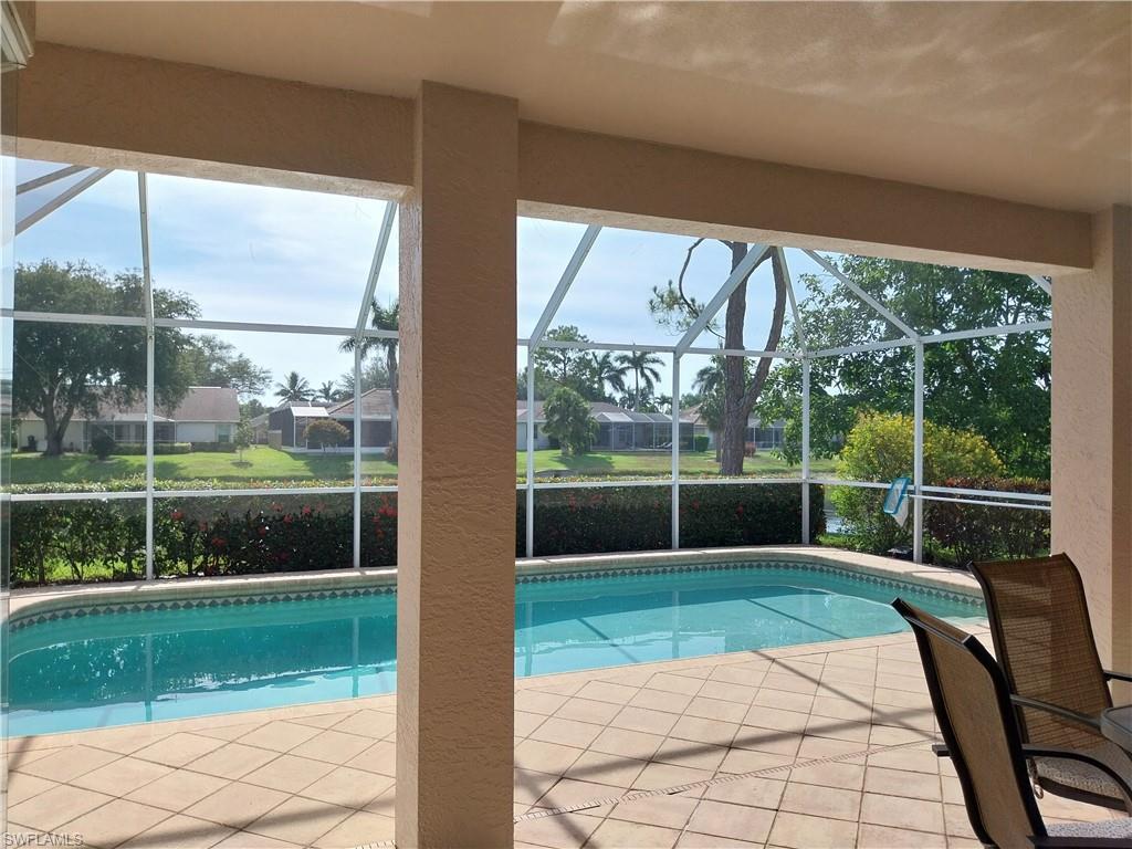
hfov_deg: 67.3
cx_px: 566
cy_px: 424
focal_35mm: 26
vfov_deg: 53.1
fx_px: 850
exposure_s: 1/710
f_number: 1.8
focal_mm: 4
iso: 25
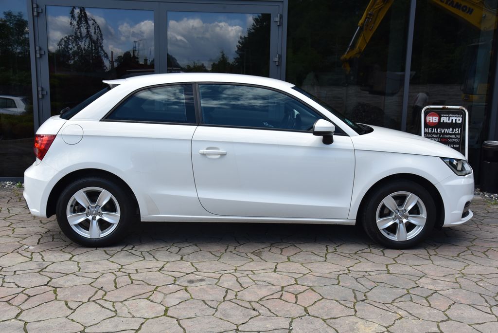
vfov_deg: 35.1
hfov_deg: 50.7
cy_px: 166
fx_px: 526
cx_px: 249
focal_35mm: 38
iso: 500
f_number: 9
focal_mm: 38
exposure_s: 1/320
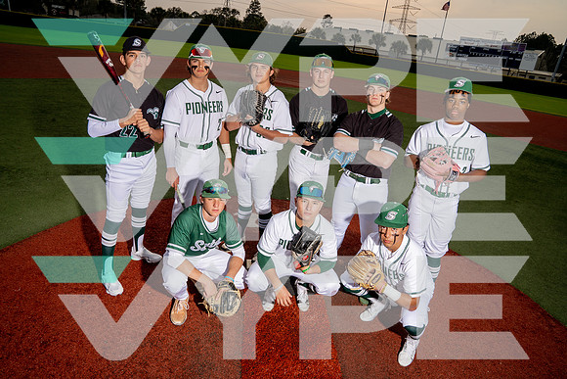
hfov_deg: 73.7
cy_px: 190
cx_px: 284
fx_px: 378
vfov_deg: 53.2
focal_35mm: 24
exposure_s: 1/250
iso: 250
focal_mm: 24
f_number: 11
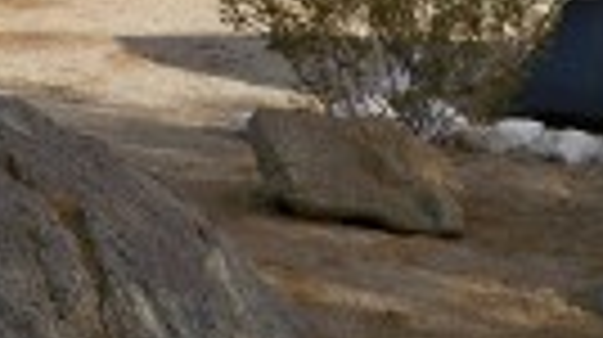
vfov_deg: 10.1
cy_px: -225
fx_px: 1821
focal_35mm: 114
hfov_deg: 18.8
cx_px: 220
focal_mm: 6.3
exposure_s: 1/640
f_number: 4.7
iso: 64
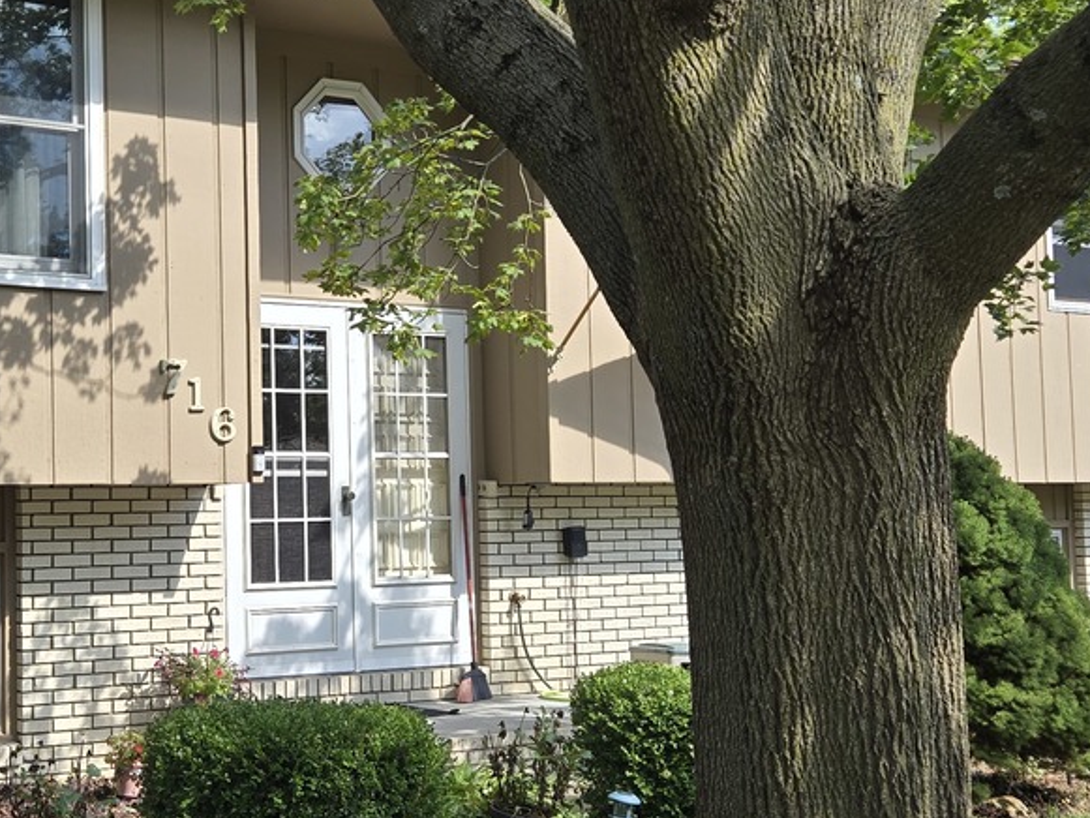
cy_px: 401
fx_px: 1795
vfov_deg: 25.7
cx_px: 323
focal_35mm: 57
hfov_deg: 33.3
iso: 25
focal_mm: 5.4
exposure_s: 1/556
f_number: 1.8
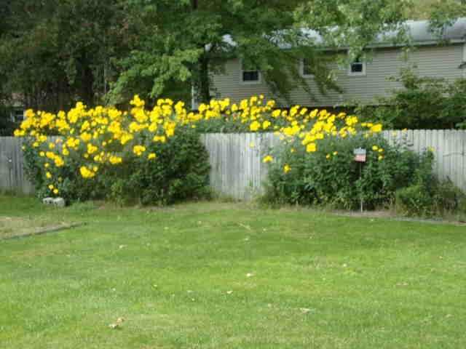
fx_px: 619
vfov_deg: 31.5
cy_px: 174
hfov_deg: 41.2
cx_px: 233
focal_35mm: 46
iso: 80
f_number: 4.1
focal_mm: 8.3
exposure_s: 1/70
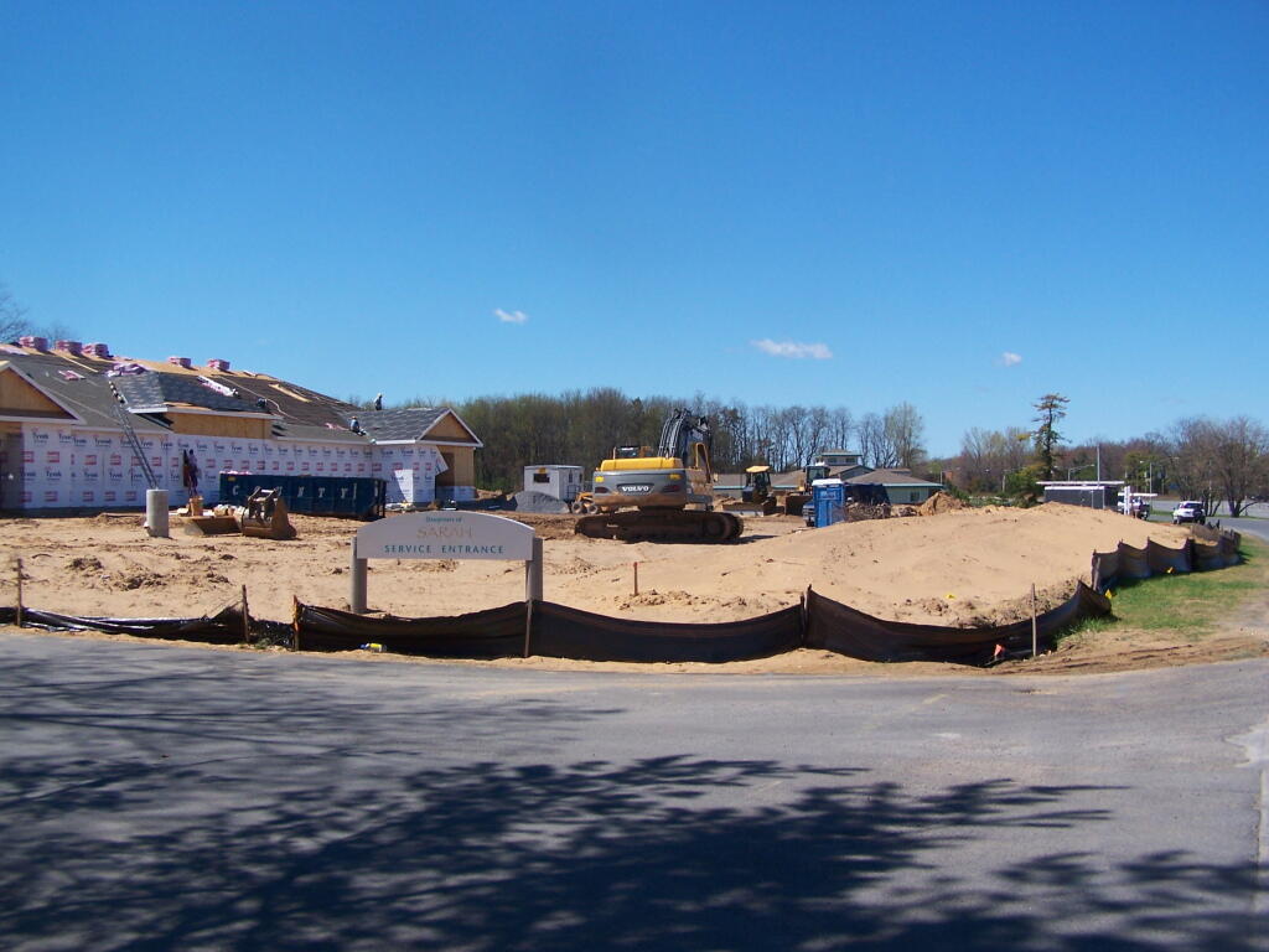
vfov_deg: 37.7
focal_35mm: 38
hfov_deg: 49.0
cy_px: 476
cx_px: 634
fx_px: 1393
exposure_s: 1/1000
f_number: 4
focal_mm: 6.3
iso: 80
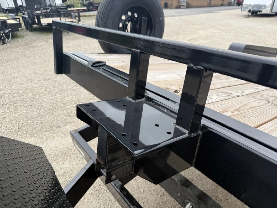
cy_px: 104
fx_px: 192
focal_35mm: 24
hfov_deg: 71.6
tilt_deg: -28.0
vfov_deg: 56.8
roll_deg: +0.7
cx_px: 138
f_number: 1.78
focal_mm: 6.76
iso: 80
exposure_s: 1/1949
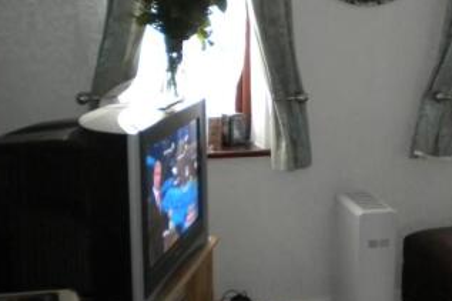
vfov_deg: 20.3
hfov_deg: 29.3
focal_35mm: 67
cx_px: 376
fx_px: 841
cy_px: 150
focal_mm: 6.3
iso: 400
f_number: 3.1
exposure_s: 1/35
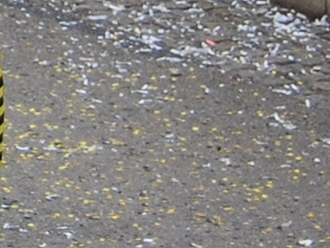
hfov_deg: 4.4
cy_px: -308
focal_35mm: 441
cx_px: -543
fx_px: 4205
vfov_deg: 3.3
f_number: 5.6
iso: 280
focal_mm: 40
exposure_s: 1/125
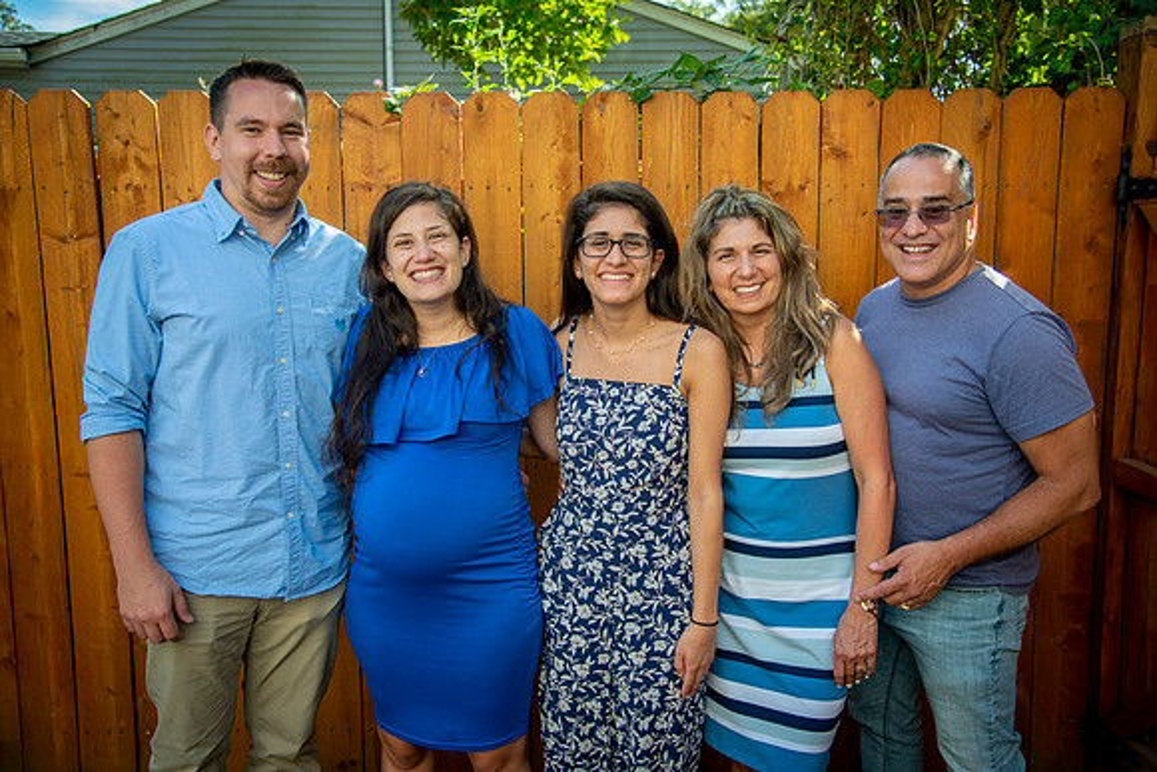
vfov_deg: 38.9
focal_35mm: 34
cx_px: 578
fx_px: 1093
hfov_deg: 55.8
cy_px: 386
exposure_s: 1/320
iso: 125
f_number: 4
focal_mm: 34
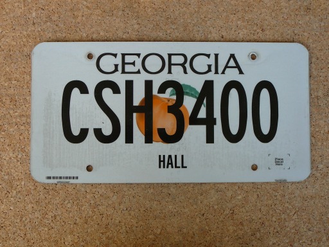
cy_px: 124
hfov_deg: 40.4
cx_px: 164
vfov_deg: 30.9
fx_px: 447
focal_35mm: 47
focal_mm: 7
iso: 80
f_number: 3.3
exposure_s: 1/60
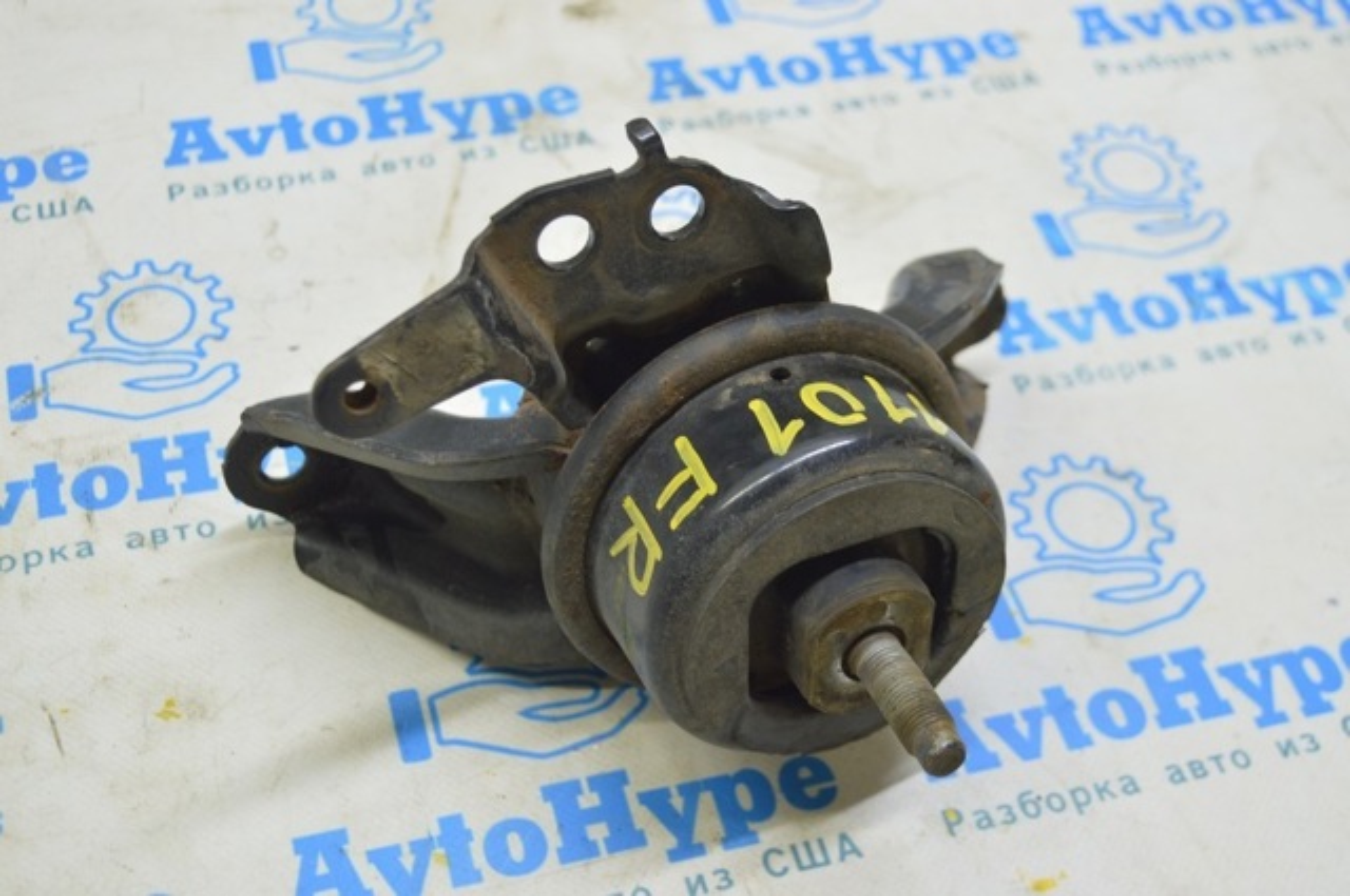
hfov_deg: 38.9
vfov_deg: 26.4
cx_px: 675
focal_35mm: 51
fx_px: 1910
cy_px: 448
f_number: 5.6
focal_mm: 34
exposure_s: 1/20
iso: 400
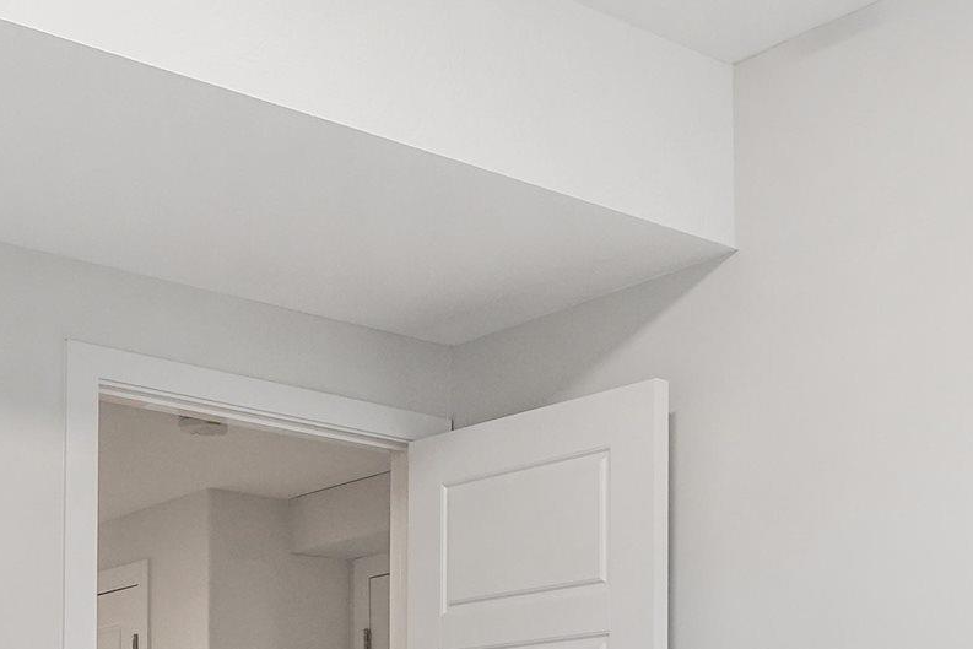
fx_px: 1676
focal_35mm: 62
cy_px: 864
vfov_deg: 20.0
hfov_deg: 32.0
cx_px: 681
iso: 400
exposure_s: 1/8
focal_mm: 16
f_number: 8
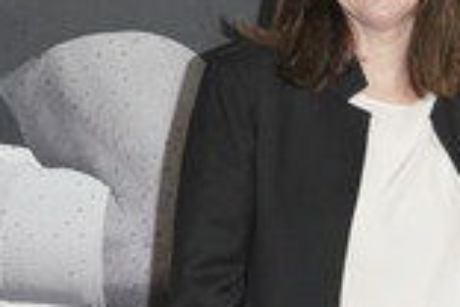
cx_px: 656
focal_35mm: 202
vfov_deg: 6.8
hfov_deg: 9.9
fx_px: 2581
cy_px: 224
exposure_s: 1/250
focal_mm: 70
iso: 1600
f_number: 9
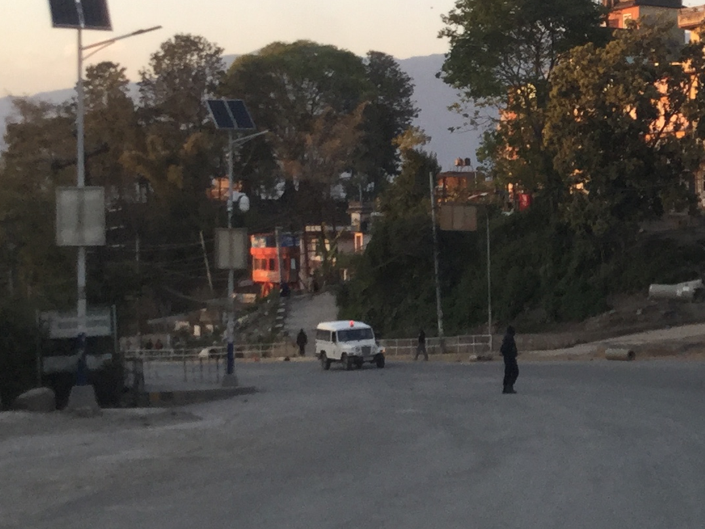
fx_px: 1914
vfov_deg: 15.7
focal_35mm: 94
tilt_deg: -1.4
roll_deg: +0.9
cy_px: 229
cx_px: 771
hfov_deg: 20.0
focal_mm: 3.3
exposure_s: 1/100
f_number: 2.4
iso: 40
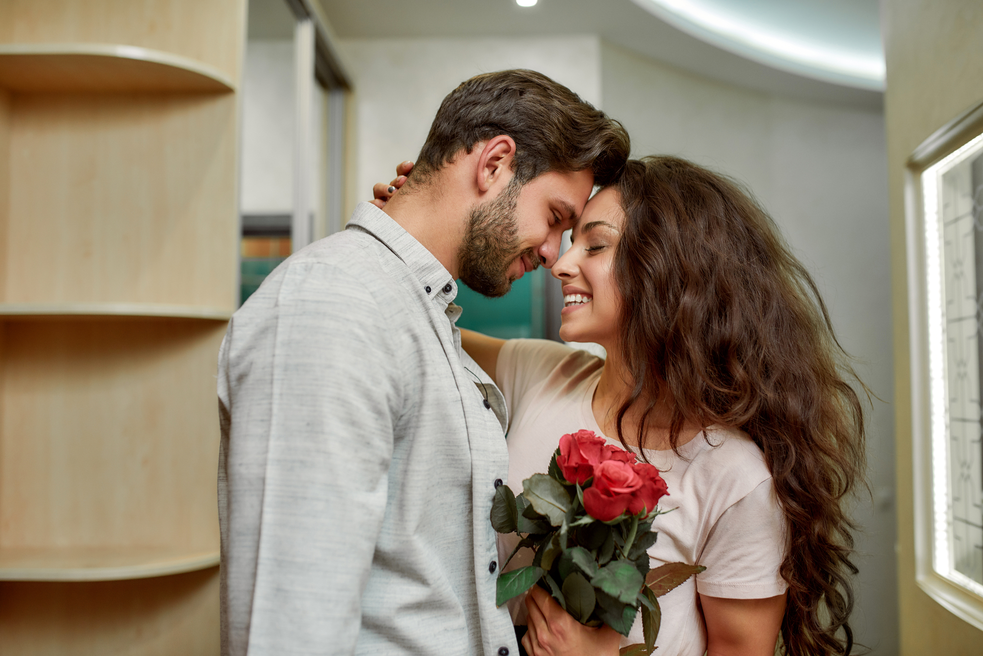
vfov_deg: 37.9
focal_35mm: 35
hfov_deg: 54.4
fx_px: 956
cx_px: 492
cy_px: 328
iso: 400
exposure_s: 1/60
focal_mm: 35
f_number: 2.5
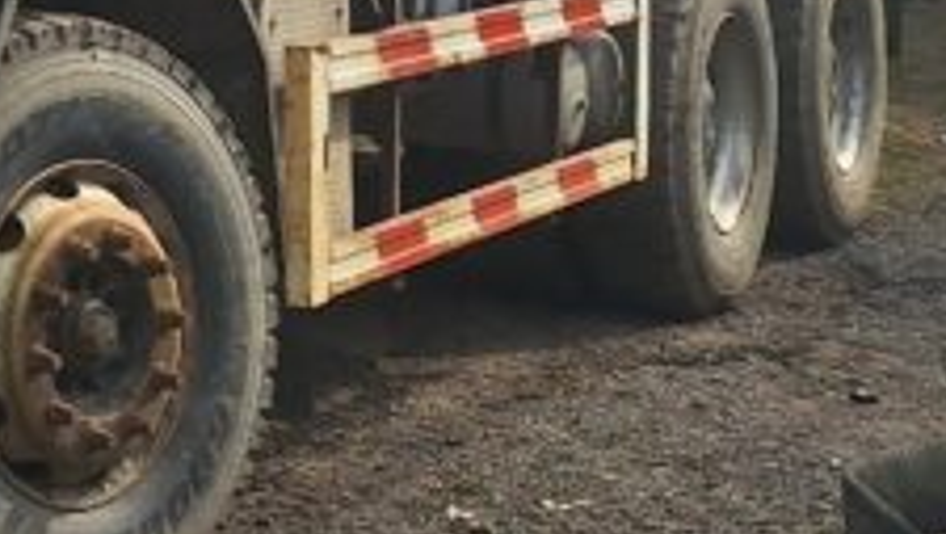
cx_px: -660
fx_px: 2862
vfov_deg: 10.1
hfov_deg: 16.3
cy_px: -391
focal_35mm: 114
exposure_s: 1/2985
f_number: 1.8
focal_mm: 5.54
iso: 40
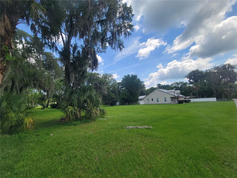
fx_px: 89
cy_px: 89
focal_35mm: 13
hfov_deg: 106.2
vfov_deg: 89.9
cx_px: 118
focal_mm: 2.2
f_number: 2.2
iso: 50
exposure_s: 1/1167
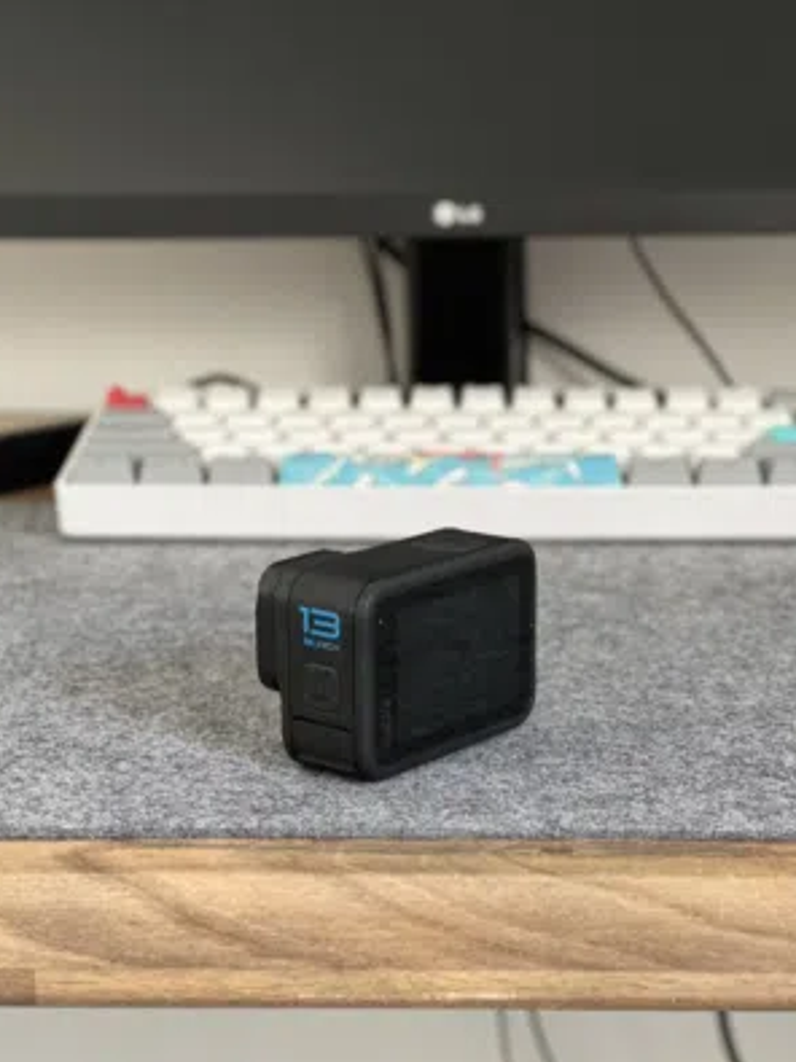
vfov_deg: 25.0
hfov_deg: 18.9
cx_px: 395
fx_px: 2393
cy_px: 532
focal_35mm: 78
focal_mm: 9
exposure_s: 1/40
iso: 400
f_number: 2.8
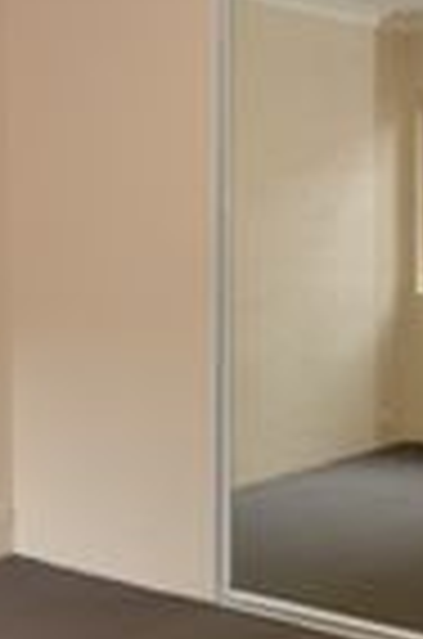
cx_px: -117
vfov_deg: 31.2
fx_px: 1145
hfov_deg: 19.4
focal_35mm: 65
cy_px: 313
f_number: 5
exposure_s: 1/2.5
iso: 100
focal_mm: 13
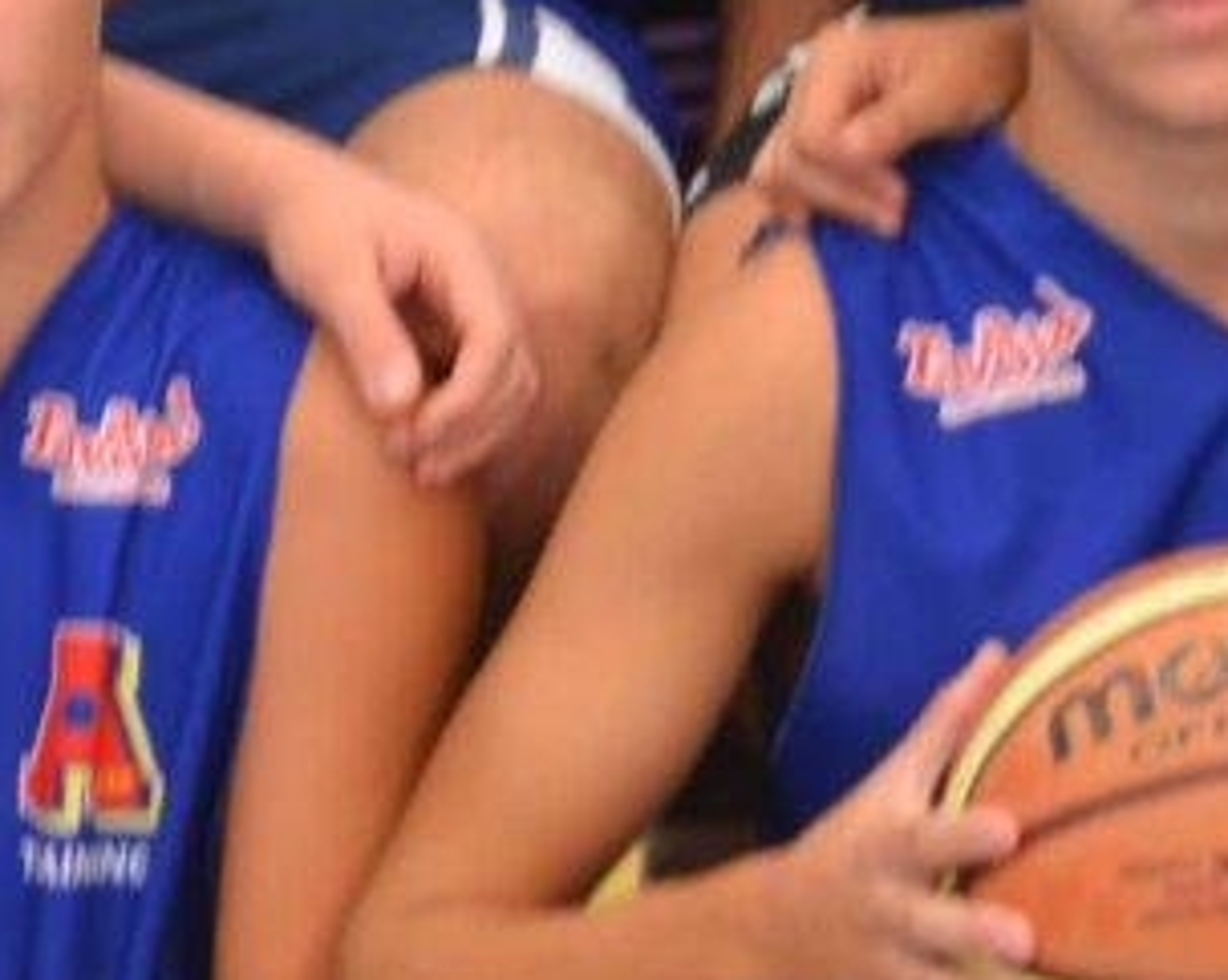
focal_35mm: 286
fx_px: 10388
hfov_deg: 6.7
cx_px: 1443
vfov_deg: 5.3
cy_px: -889
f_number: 3.8
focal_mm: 36
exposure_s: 1/25
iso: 400
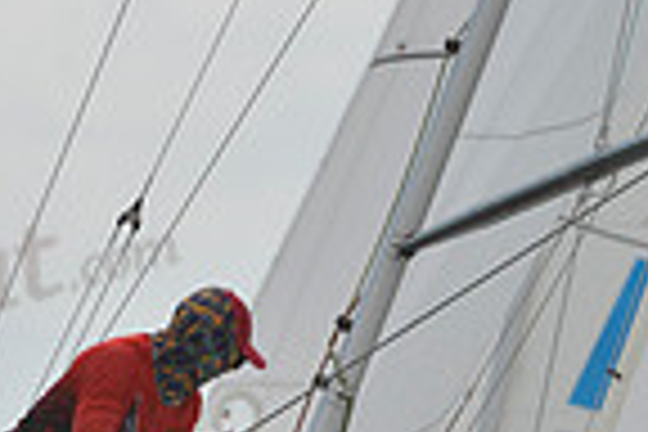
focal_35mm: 1451
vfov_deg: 0.9
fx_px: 26116
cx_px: 414
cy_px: 484
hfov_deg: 1.4
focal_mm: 360
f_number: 8
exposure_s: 1/1000
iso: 280
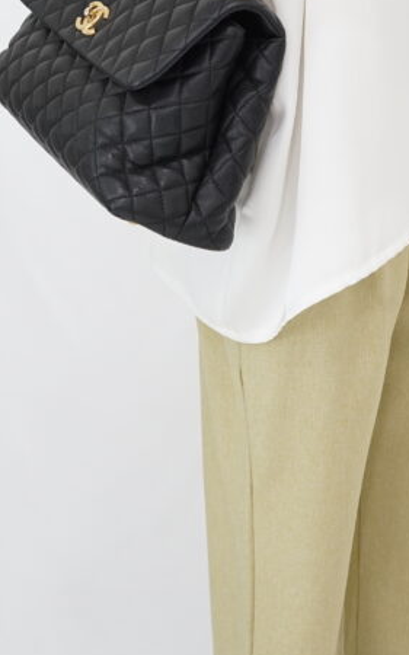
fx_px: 2070
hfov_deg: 11.3
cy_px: 1
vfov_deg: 17.6
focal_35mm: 116
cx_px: 309
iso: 640
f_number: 6.3
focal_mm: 50
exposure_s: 1/8
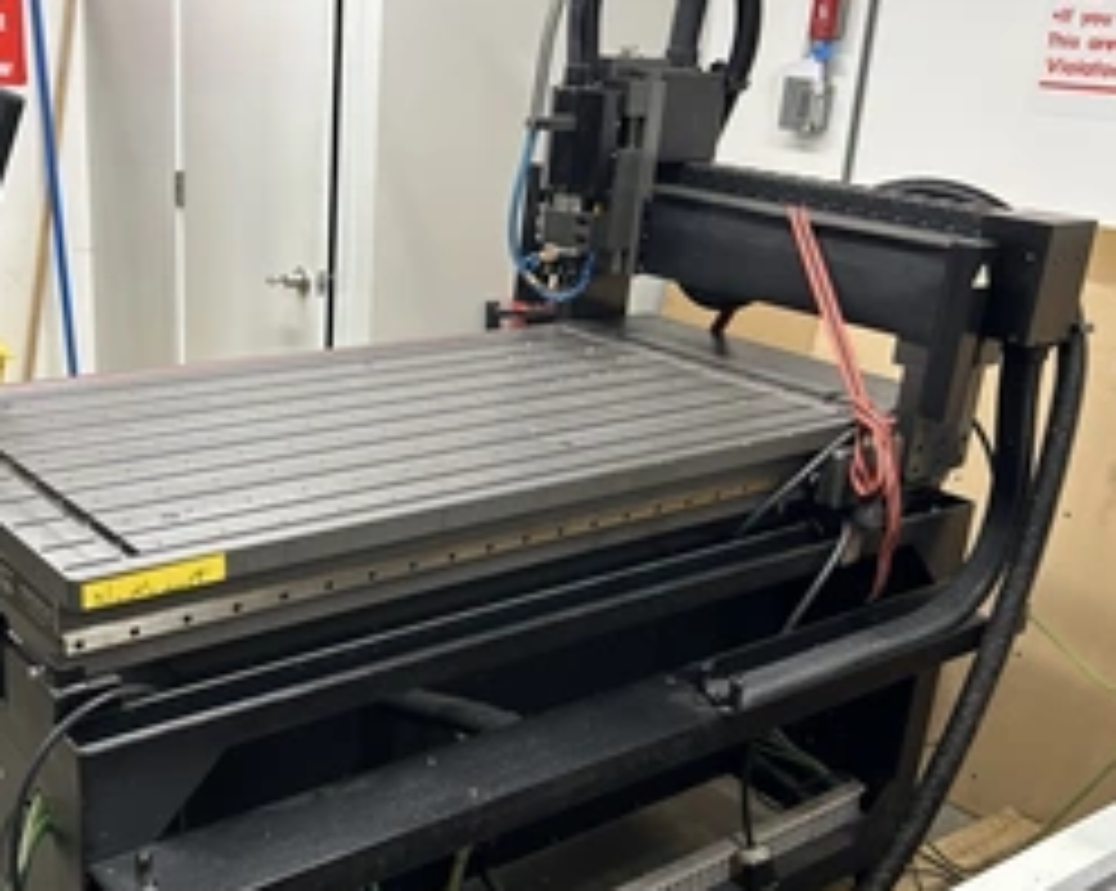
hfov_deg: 44.5
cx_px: 423
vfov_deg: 36.4
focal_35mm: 41
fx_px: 1353
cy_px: 518
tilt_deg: -20.2
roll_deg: -3.0
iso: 64
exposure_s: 1/60
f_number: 1.5
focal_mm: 5.7
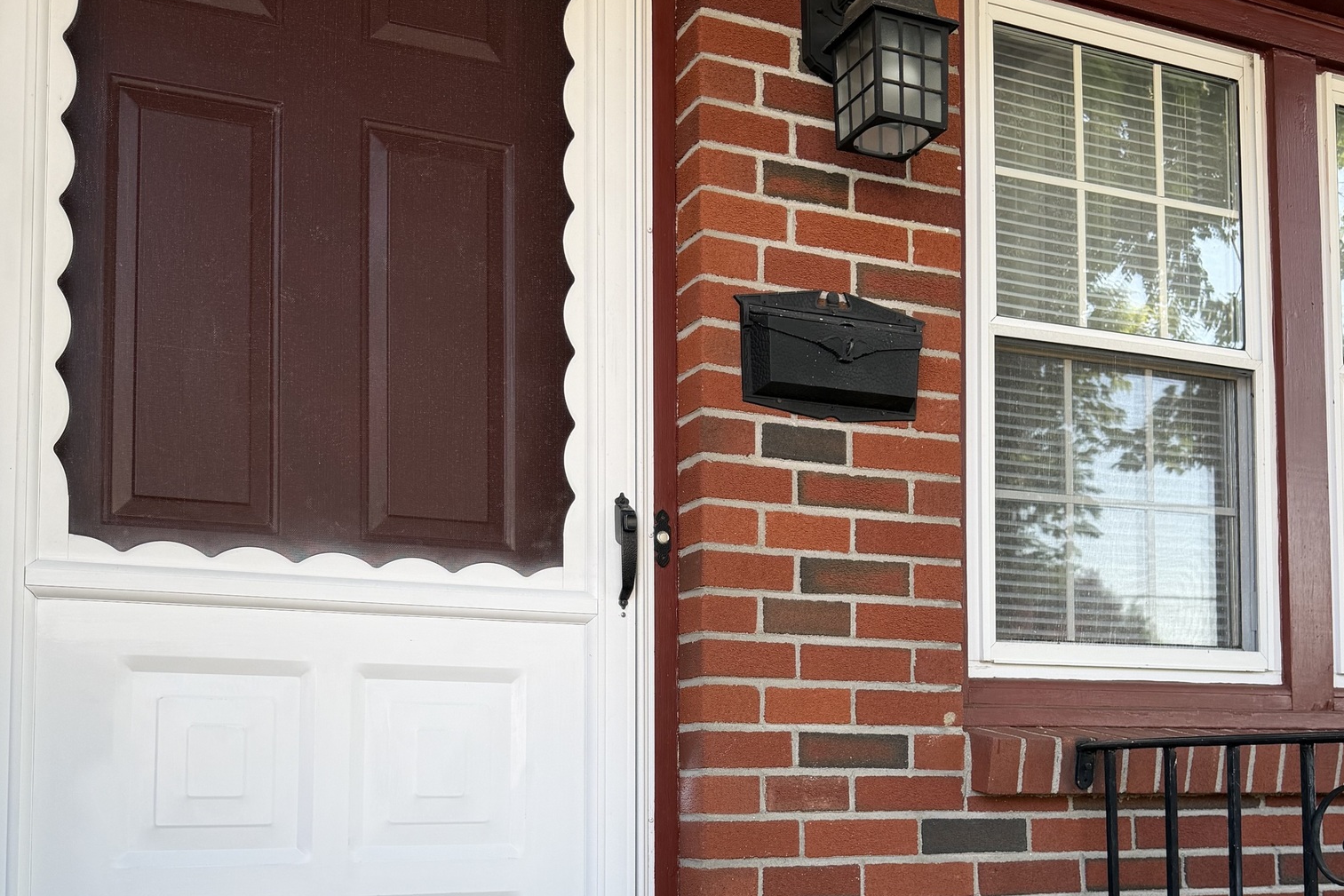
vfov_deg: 34.1
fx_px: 1419
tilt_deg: +2.8
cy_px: 699
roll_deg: +0.3
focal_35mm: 38
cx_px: 704
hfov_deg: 50.7
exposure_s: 1/206
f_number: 1.78
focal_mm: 6.76
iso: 64
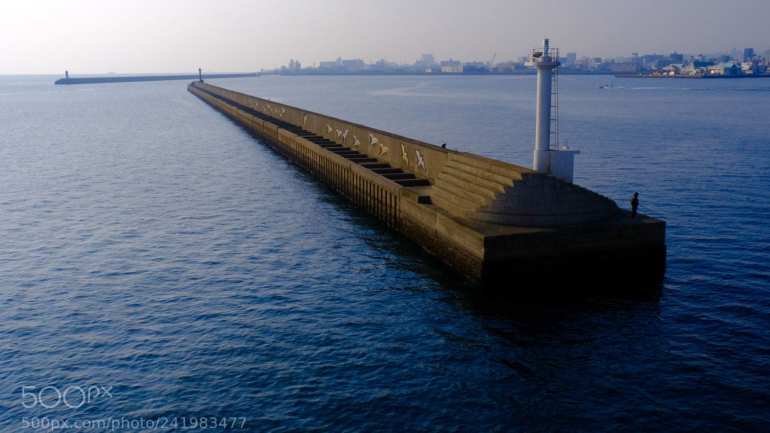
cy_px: 201
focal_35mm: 34
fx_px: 694
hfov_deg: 58.0
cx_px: 382
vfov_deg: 34.6
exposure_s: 1/1500
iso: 1600
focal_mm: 21.6
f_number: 16
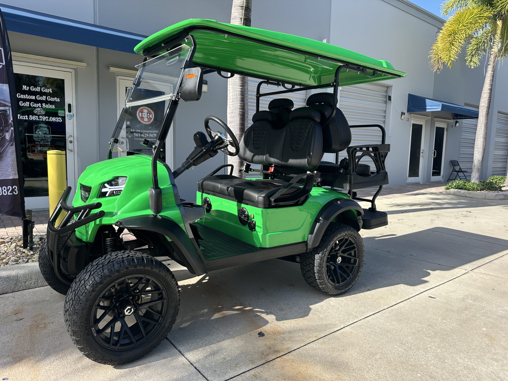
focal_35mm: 24
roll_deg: -1.4
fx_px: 352
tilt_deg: -5.9
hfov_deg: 71.6
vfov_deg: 56.8
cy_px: 190
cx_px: 254
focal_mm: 6.86
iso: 80
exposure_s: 1/1613
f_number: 1.78
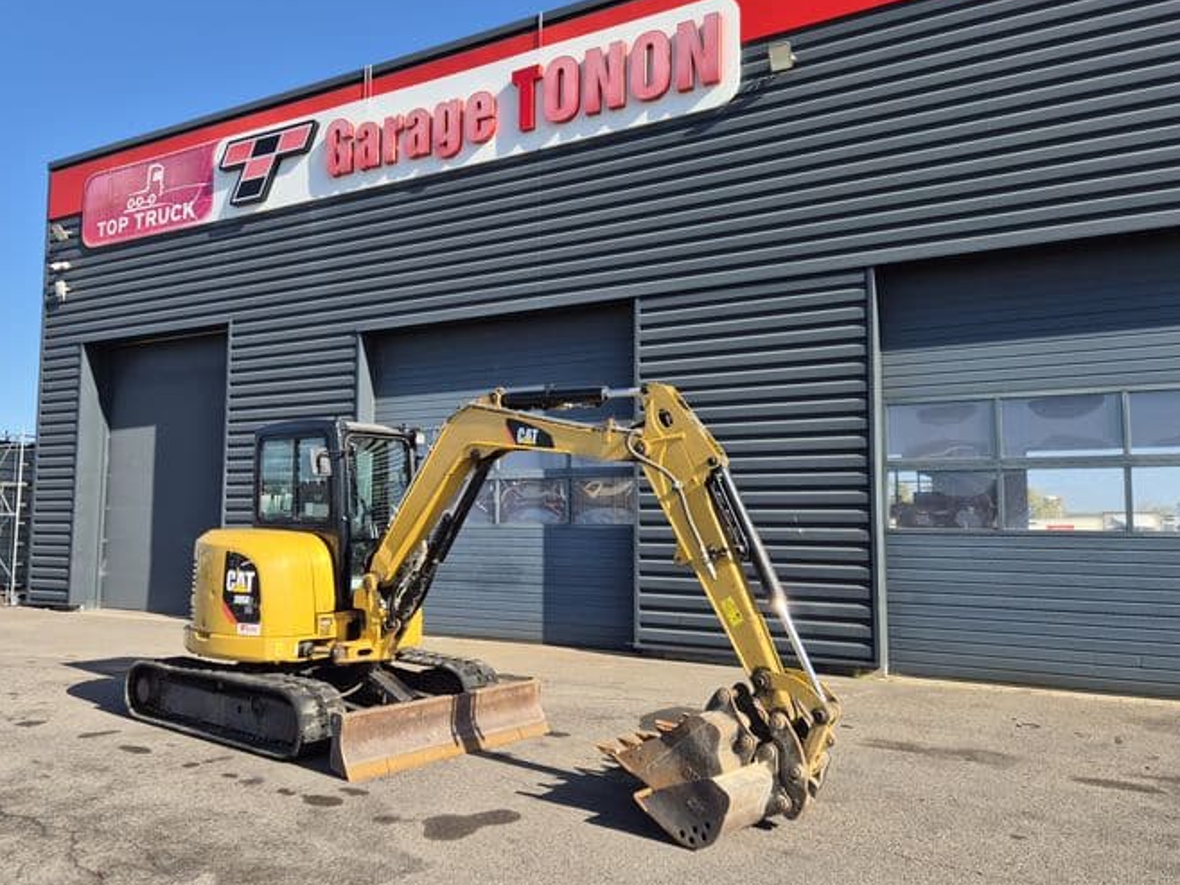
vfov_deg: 49.7
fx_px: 955
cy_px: 460
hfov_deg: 63.3
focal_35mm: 28
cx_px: 528
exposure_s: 1/1132
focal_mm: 5.4
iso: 25
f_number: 1.8
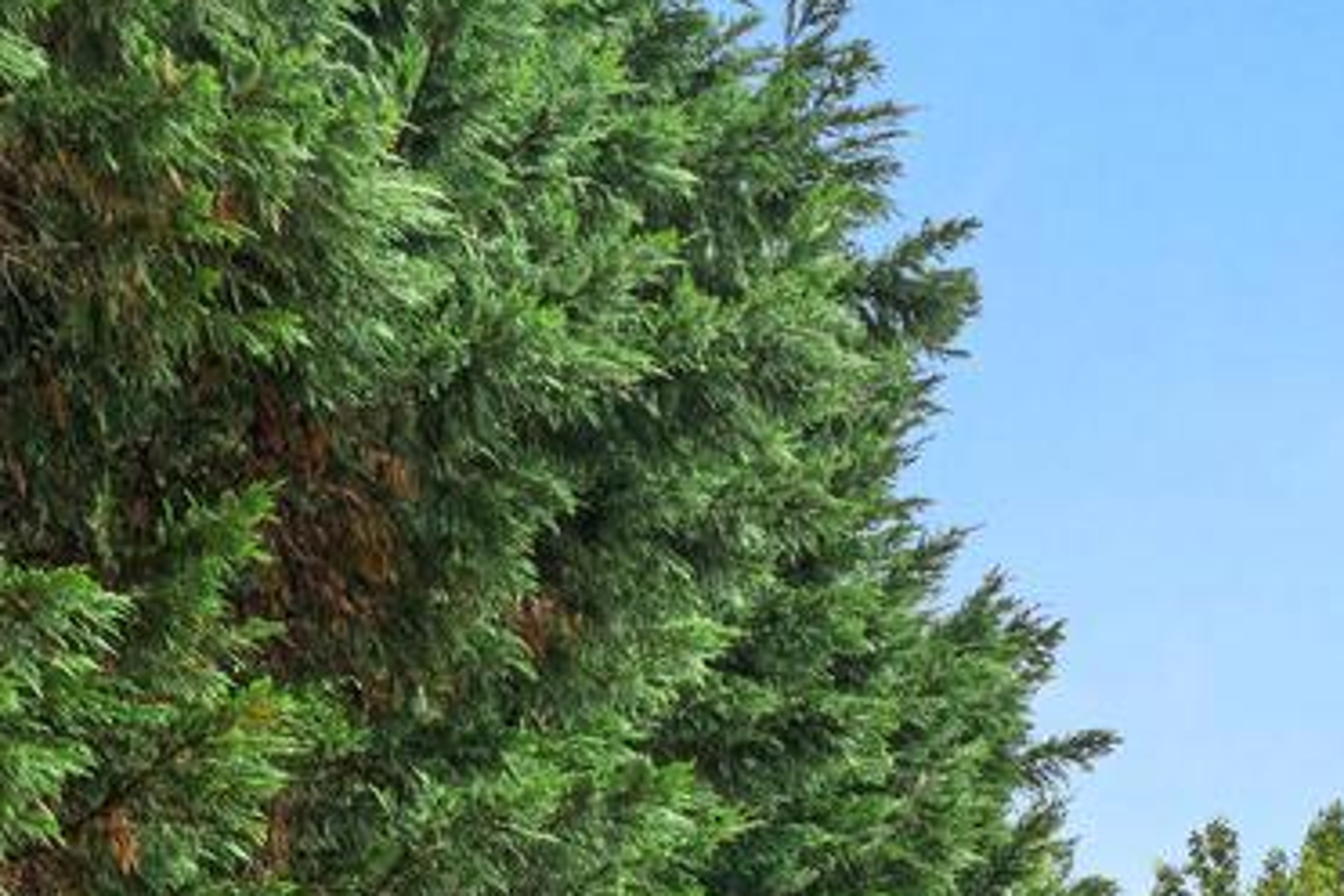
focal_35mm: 88
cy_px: 2273
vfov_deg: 11.9
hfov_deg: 20.2
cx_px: 1965
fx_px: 3285
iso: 250
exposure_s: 1/100
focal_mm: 16
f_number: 7.1
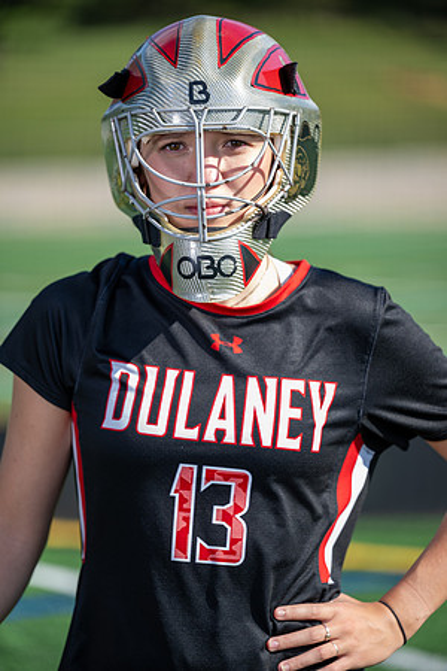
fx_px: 2980
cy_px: 336
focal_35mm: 160
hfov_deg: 8.6
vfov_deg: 12.8
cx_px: 224
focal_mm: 160
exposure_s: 1/320
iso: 40
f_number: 2.8
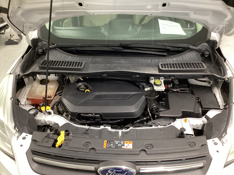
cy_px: 88
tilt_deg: -32.3
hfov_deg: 58.4
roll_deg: -0.3
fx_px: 210
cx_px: 117
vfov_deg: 45.4
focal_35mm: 31
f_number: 2.4
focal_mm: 3.3
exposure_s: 1/25
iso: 400
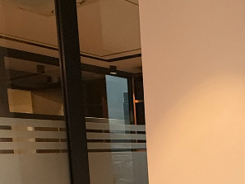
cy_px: 182
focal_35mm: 47
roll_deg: +0.0
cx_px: 319
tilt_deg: -5.8
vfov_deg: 28.9
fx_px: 332
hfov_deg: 31.3
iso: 160
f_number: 2.2
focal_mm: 2.22
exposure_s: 1/100
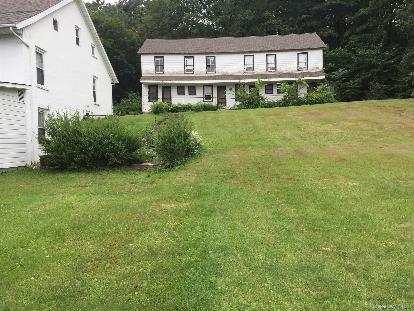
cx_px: 207
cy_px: 156
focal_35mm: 29
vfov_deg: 48.2
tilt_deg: -3.1
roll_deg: +0.4
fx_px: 347
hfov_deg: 61.7
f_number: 2.2
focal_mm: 4.15
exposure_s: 1/366
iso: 32
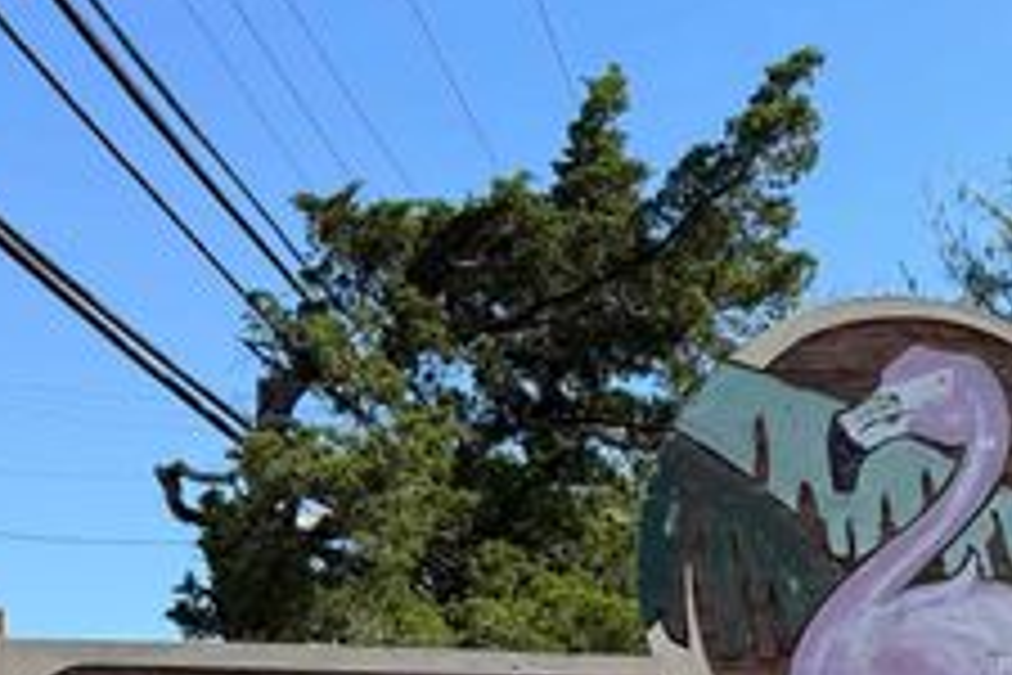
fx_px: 2080
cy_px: 1114
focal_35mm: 74
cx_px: 918
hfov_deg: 26.4
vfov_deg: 16.2
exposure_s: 1/2232
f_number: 1.78
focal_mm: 6.76
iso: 80
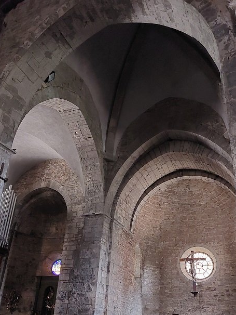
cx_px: 119
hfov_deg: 43.0
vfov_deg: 54.6
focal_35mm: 33
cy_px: 200
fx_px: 300
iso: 2000
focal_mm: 5.23
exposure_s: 1/20
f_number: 1.8
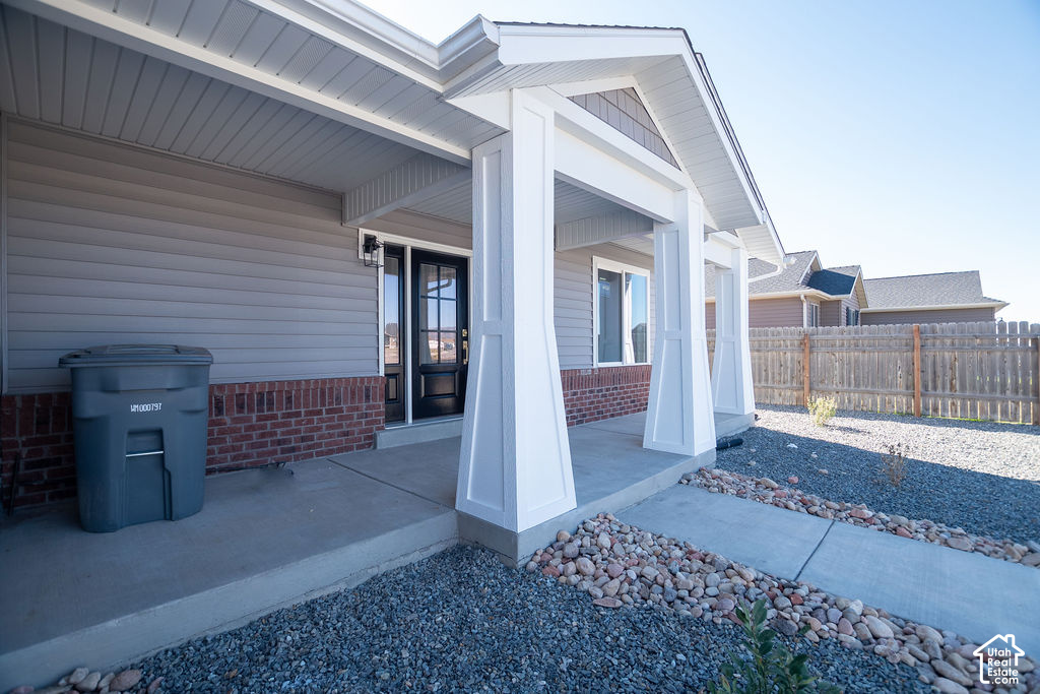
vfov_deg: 77.3
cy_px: 347
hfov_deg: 100.4
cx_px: 520
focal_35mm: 15
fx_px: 433
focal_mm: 10
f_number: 4
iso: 100
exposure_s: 1/250
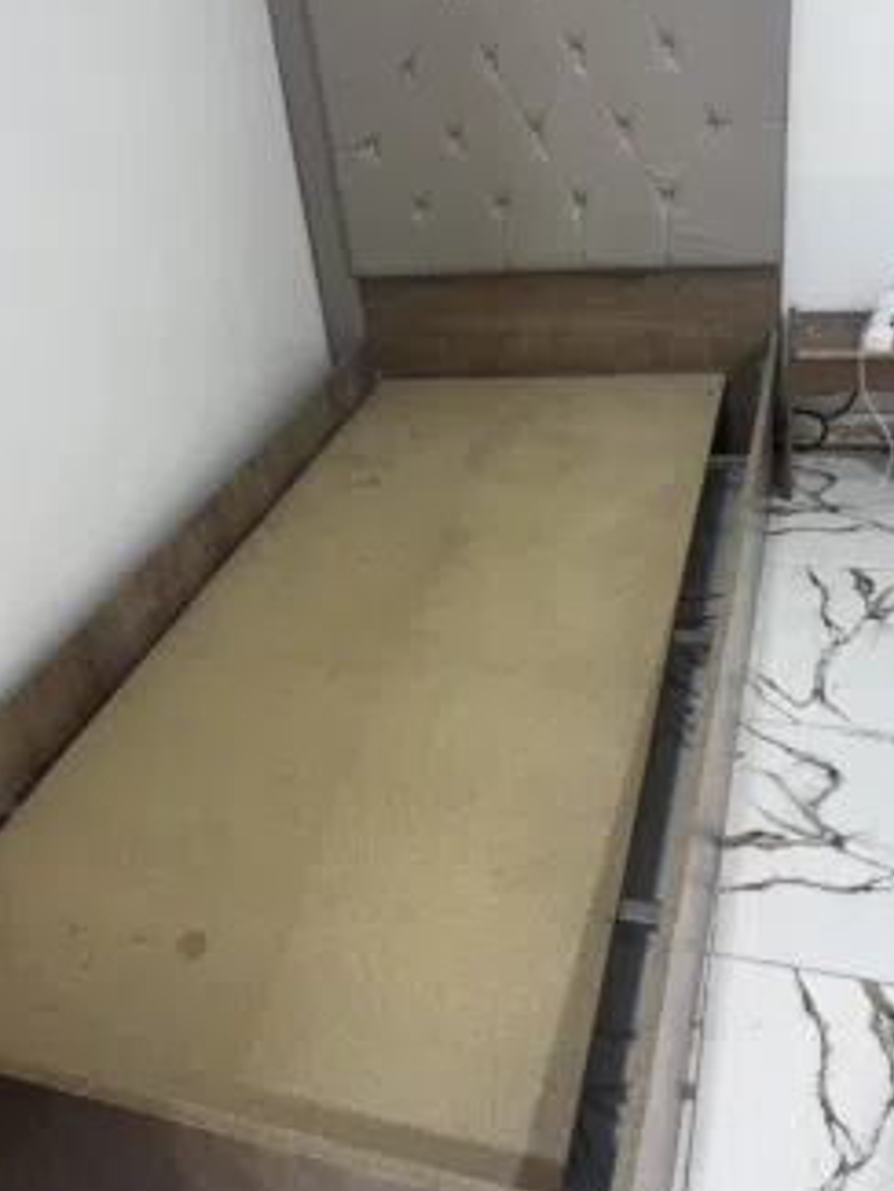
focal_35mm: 32
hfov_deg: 44.2
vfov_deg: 56.6
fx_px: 1101
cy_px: 513
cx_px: 432
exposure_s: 1/50
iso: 100
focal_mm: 5.7
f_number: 1.5
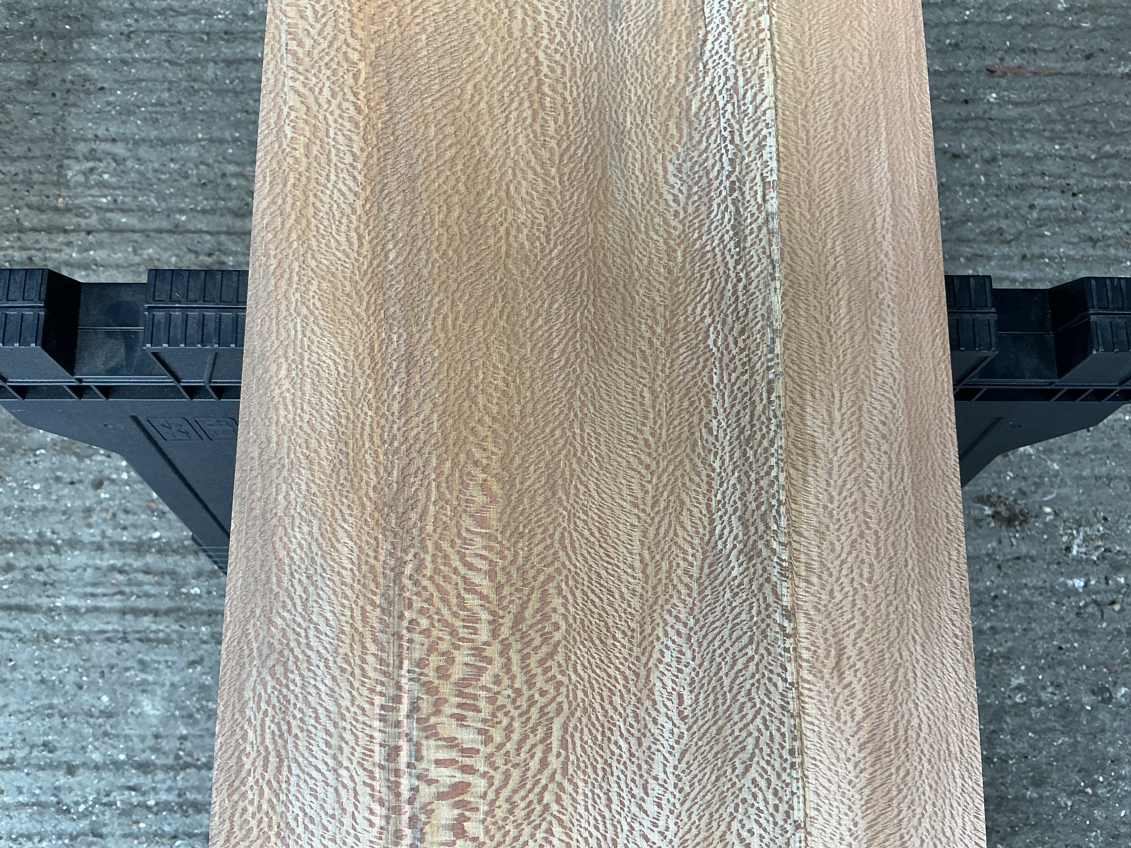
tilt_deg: -78.5
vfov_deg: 48.2
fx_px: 948
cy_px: 424
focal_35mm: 29
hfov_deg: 61.7
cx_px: 566
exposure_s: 1/120
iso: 32
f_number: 1.8
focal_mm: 3
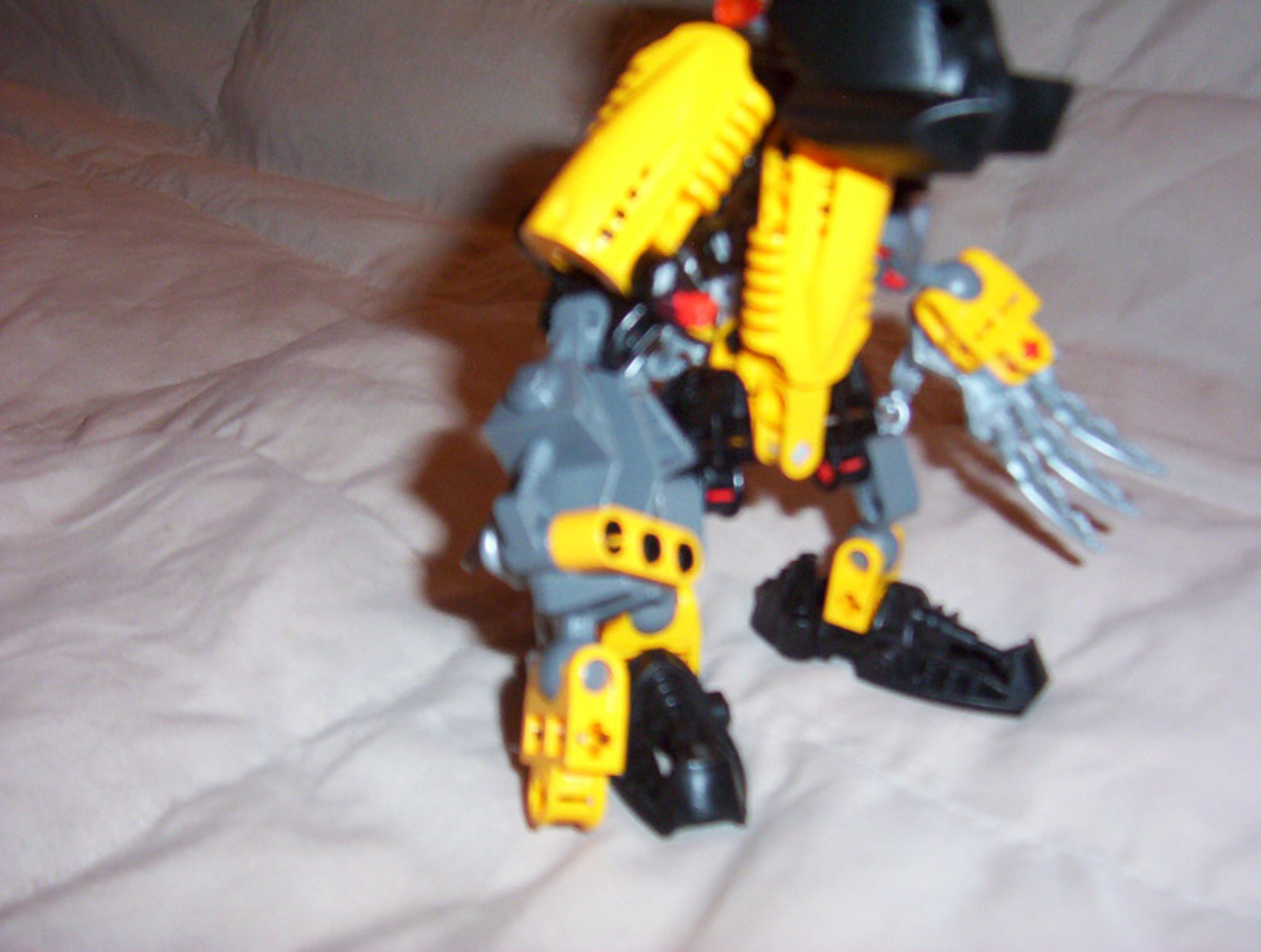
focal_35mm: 36
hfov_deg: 51.2
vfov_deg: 39.8
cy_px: 476
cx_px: 630
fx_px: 1315
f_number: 2.76
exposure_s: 1/30
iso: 140
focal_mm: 5.54
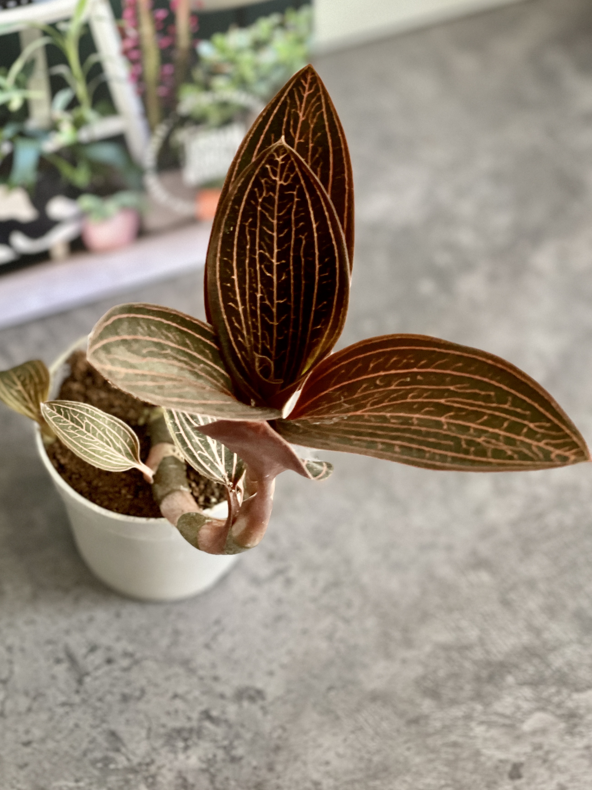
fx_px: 1711
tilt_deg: -53.5
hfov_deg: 19.6
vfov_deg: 26.0
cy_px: 329
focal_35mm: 75
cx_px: 247
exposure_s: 1/33
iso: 320
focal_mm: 7.5
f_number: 2.2
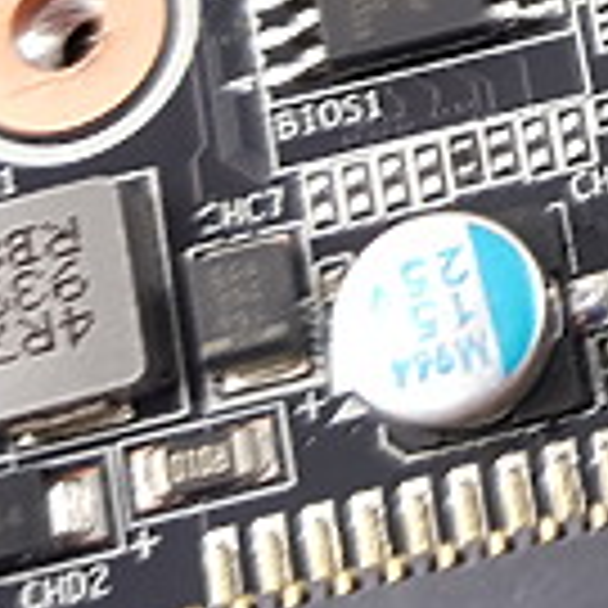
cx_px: 1320
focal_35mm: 123
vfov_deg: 13.2
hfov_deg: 12.1
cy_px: -387
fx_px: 2444
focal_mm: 4.3
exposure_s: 1/60
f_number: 1.7
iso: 50
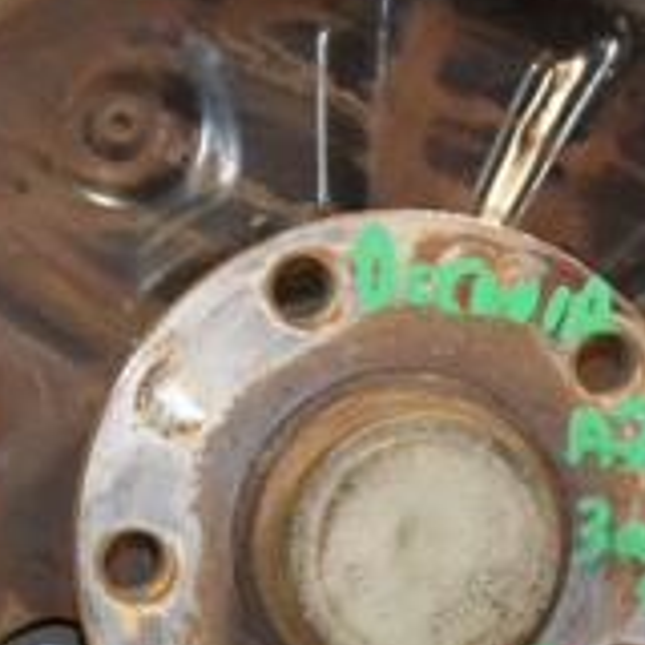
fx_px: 4849
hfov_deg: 7.6
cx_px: 250
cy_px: 484
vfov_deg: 7.6
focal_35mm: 230
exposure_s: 1/125
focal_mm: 48
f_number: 4.8
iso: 800
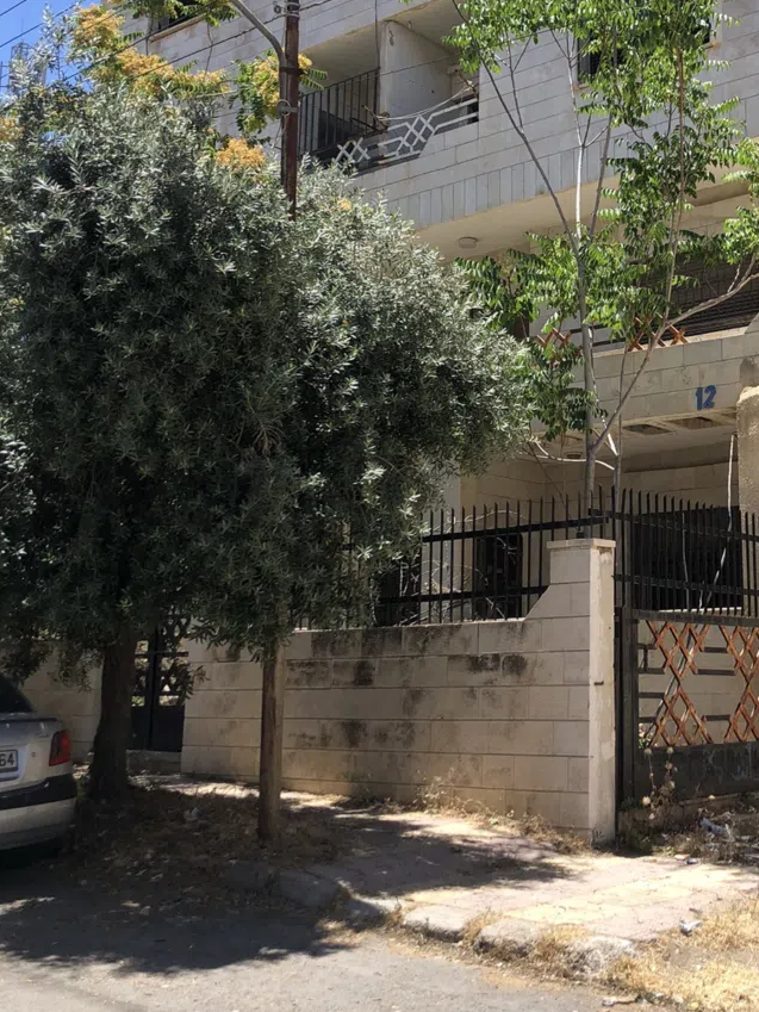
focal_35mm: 45
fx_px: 1315
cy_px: 393
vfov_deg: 41.8
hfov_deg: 31.4
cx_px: 602
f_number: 1.8
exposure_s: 1/1200
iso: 20
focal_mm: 3.99
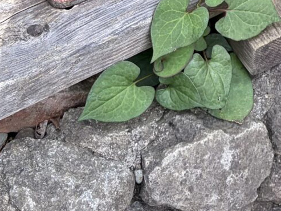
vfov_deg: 9.8
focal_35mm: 135
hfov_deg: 14.1
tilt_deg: -32.9
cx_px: 348
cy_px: -273
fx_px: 1096
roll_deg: -2.7
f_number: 1.6
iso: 50
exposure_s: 1/701
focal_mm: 5.96
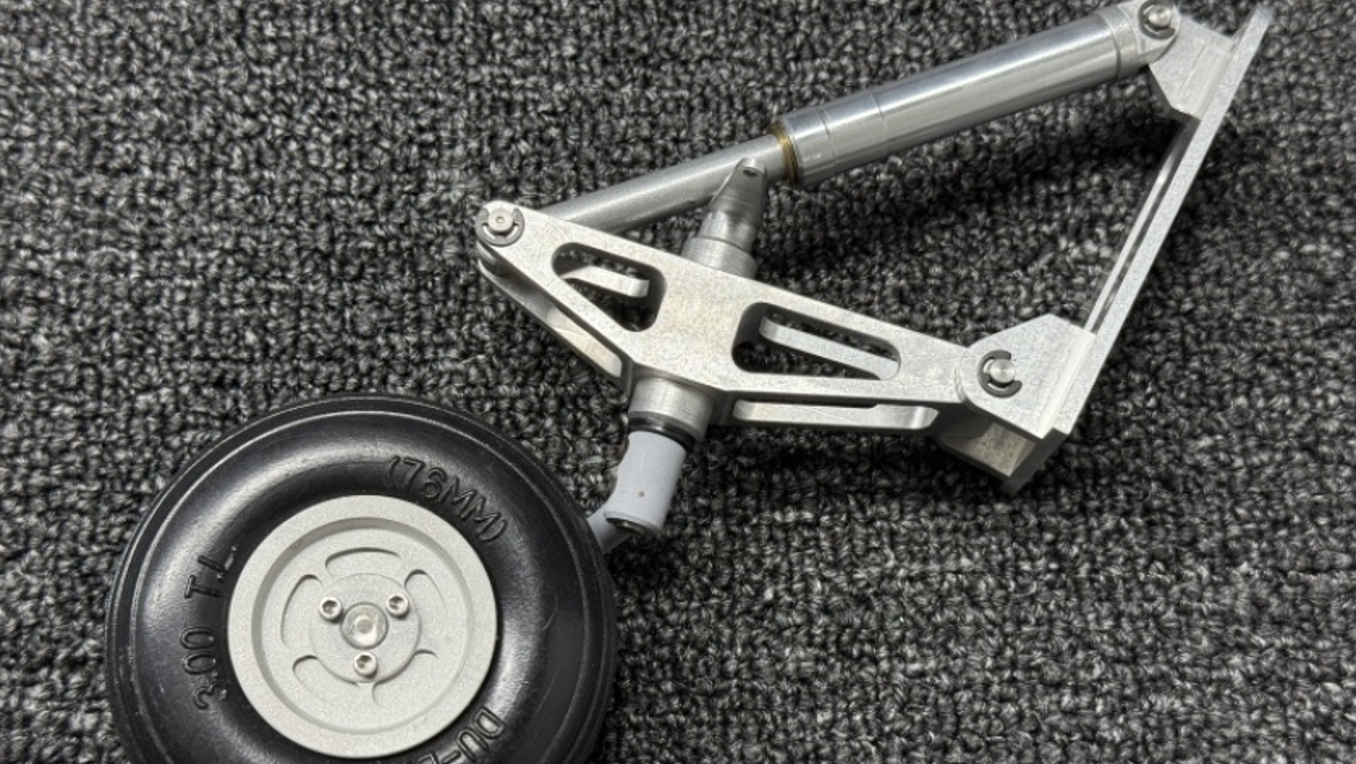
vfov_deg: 22.6
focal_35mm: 53
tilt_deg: -69.9
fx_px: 1906
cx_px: 683
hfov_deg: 39.2
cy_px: 439
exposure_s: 1/50
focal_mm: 6.76
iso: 50
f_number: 1.78
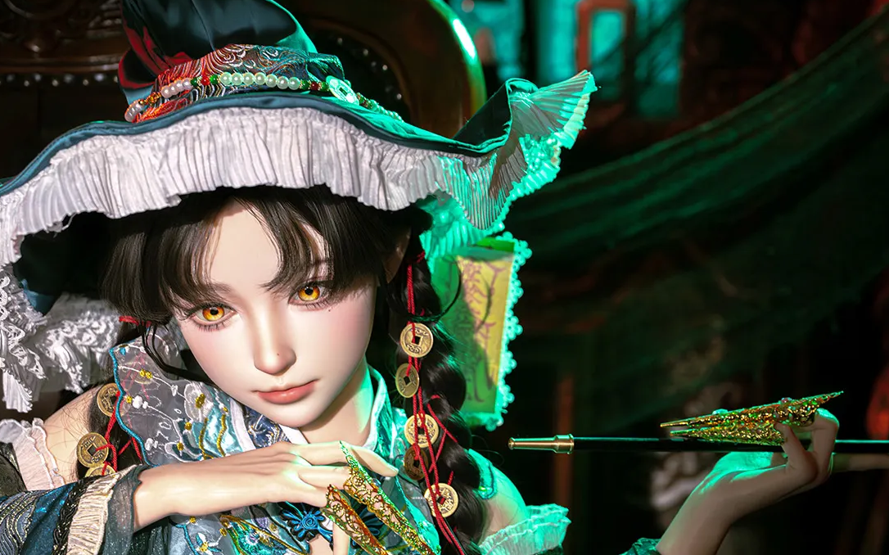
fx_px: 2228
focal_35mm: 92
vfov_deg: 14.2
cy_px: 334
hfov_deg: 22.5
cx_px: 384
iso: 800
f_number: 4.5
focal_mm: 70
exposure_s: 1/80
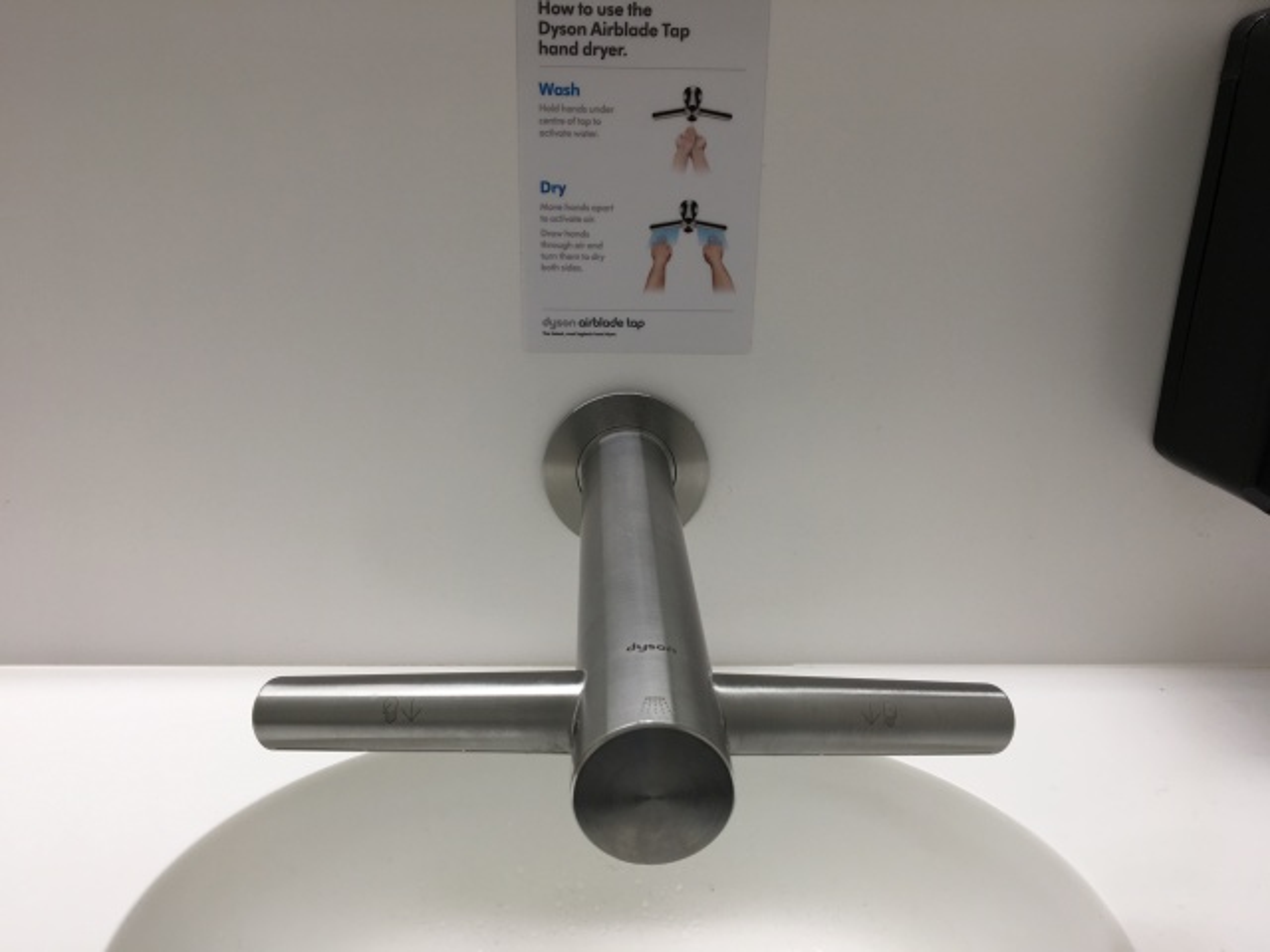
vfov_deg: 48.2
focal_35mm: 29
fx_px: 1064
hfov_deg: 61.7
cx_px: 635
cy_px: 476
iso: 25
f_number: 2.2
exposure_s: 1/60
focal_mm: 4.15
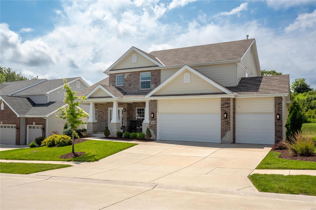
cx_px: 158
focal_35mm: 30
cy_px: 105
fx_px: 263
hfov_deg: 61.9
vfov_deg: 43.6
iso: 400
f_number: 8
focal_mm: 15
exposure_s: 1/1600
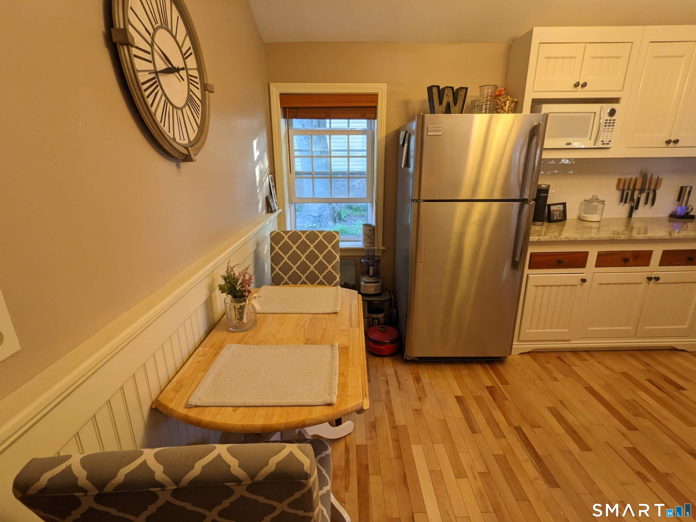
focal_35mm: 16
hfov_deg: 94.5
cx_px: 348
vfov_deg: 78.1
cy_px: 261
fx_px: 322
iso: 194
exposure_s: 1/40
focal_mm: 2.22
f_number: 2.2
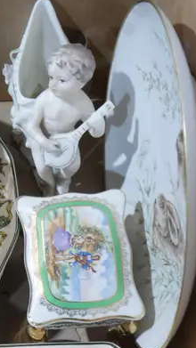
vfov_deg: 21.5
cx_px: -101
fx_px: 896
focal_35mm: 97
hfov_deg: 11.9
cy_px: 310
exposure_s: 1/60
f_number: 4
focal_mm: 17
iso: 1600
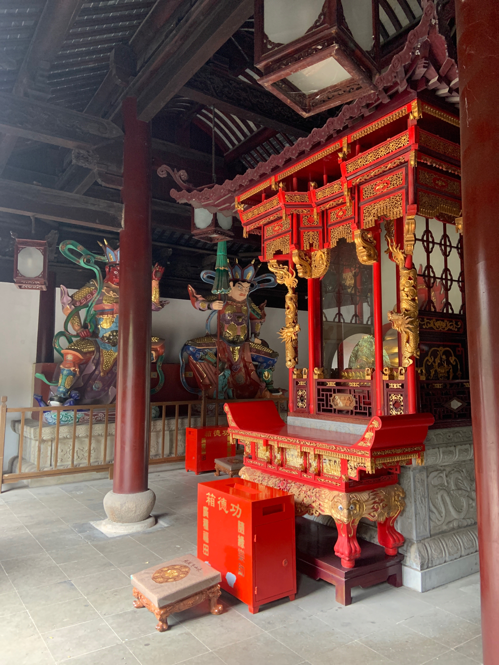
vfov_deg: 67.3
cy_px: 332
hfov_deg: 53.1
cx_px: 250
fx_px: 500
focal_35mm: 26
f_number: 1.8
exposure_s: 1/60
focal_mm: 4.25
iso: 400
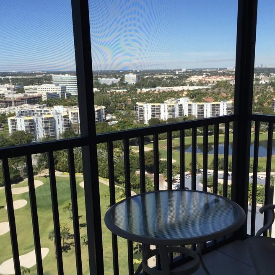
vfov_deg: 41.8
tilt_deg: -12.9
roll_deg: +0.4
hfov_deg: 41.8
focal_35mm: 40
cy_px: 158
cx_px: 152
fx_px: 360
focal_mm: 4.15
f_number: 2.2
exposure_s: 1/1319
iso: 32
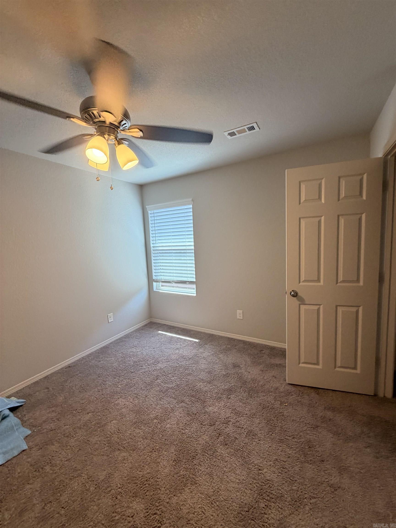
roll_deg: +1.7
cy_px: 264
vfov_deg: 102.1
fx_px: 214
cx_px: 198
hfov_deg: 85.7
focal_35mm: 14
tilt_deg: -3.3
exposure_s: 1/120
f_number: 2.2
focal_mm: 2.22
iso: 200
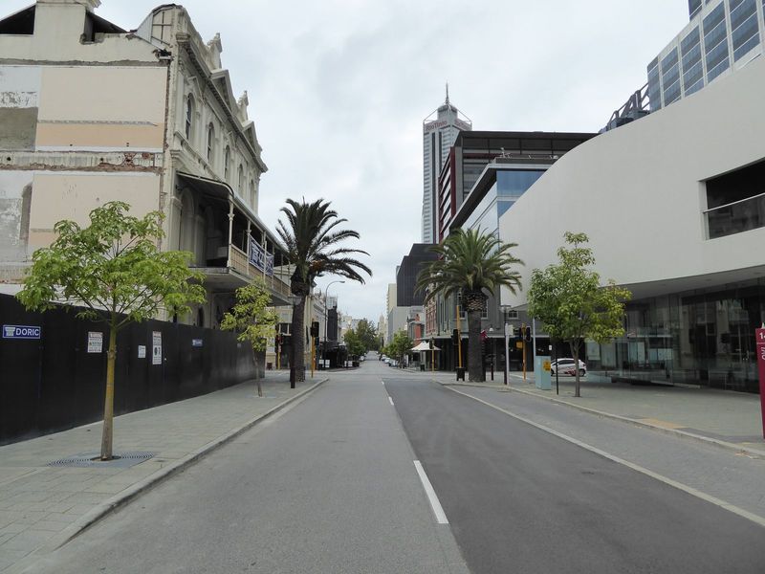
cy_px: 287
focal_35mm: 25
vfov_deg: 54.9
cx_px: 382
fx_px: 552
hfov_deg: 69.4
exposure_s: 1/640
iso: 160
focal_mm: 4.3
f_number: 3.5
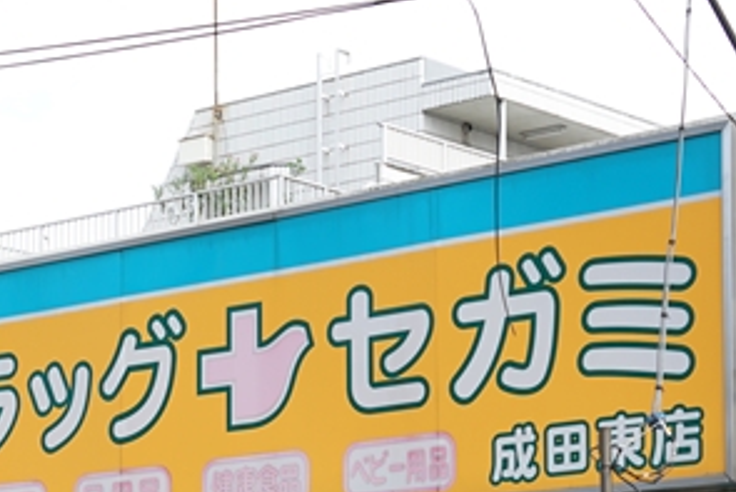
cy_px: 579
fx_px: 2659
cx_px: 207
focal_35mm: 130
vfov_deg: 10.4
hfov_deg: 15.7
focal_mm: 32
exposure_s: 1/250
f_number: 4
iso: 100
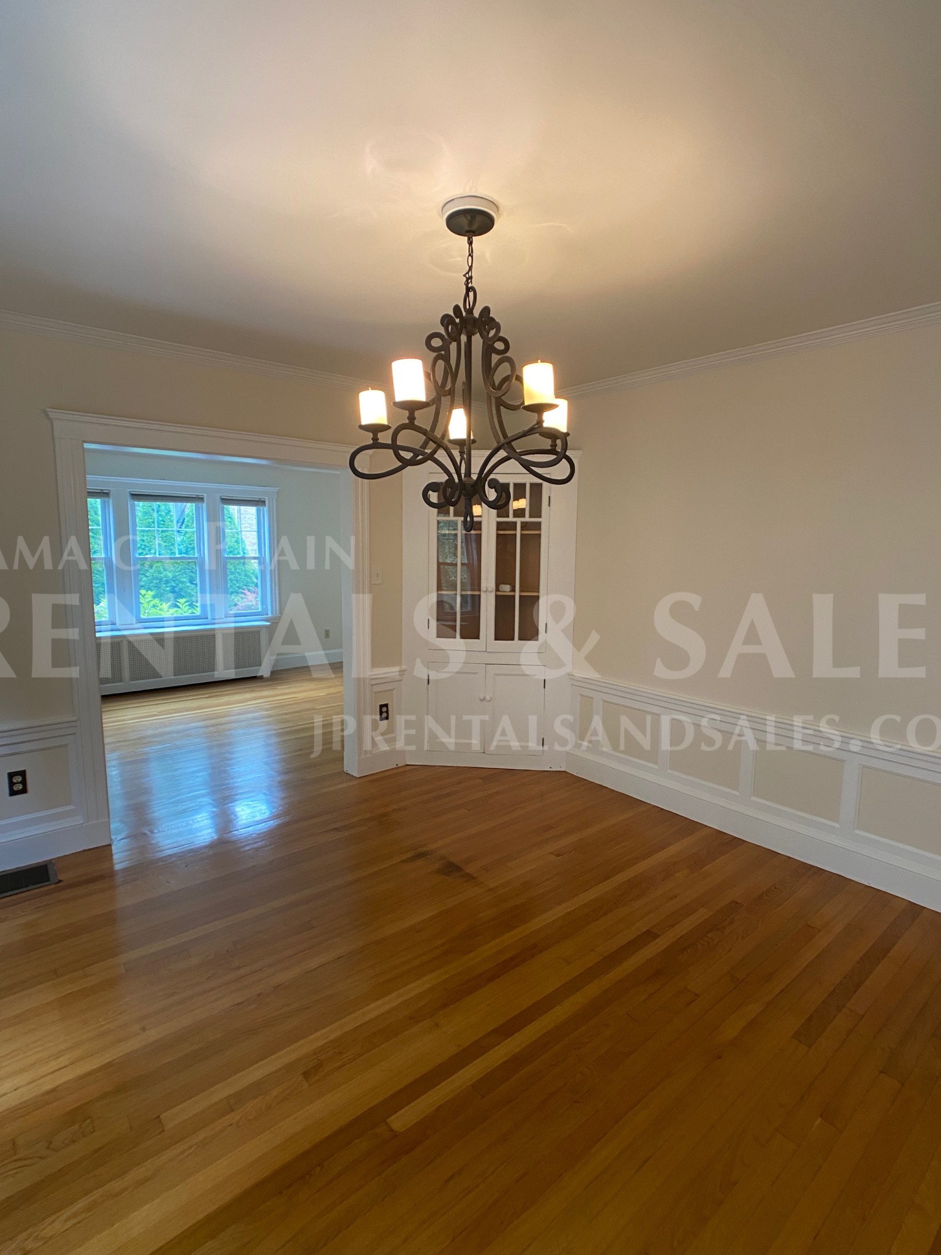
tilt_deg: -5.7
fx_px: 942
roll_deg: -0.5
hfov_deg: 53.1
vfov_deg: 67.3
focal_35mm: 26
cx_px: 470
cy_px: 628
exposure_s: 1/60
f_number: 1.8
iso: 100
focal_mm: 4.25
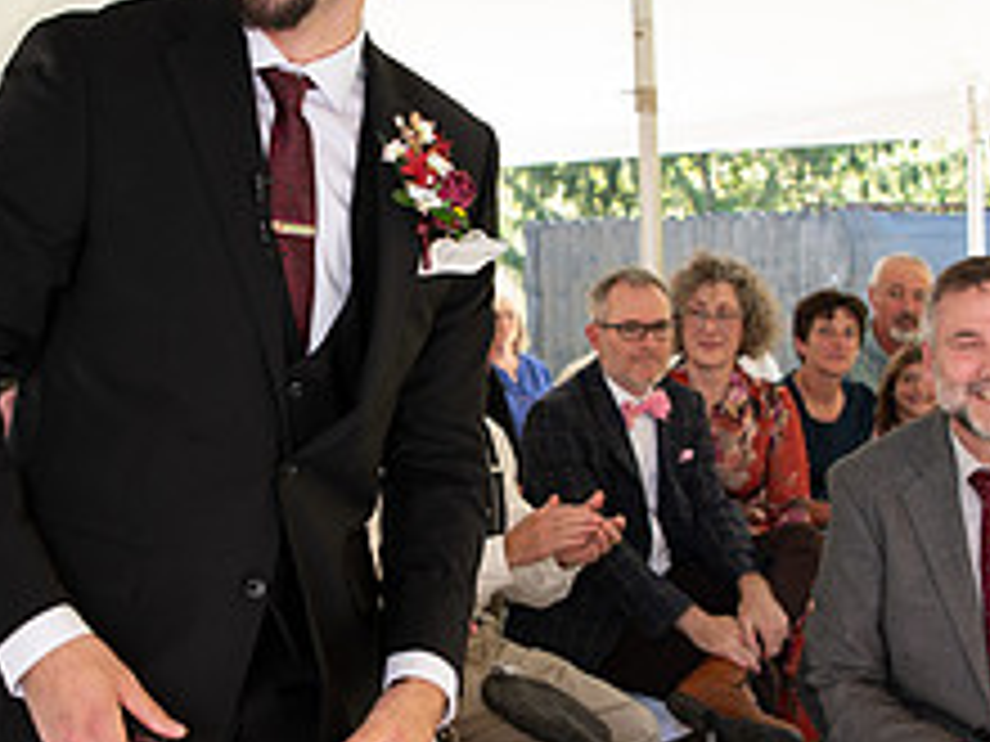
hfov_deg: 28.4
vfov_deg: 21.6
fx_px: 1945
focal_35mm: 68
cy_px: 405
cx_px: 333
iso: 320
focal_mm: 24
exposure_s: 1/200
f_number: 3.2
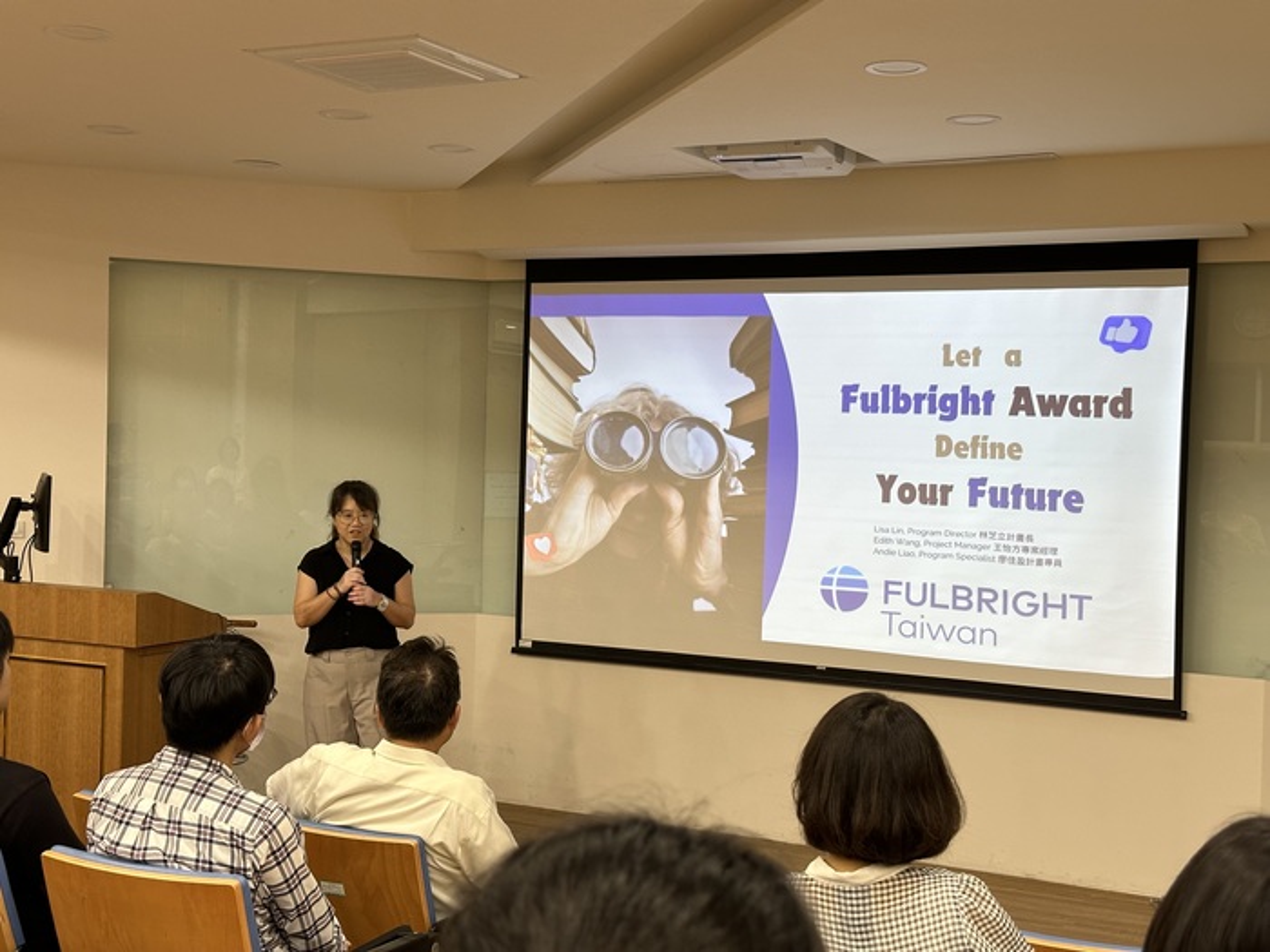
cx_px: 635
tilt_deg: -2.4
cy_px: 476
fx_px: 1761
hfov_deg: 39.7
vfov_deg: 30.3
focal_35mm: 48
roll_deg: -1.7
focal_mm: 6.86
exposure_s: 1/60
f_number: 1.78
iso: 80
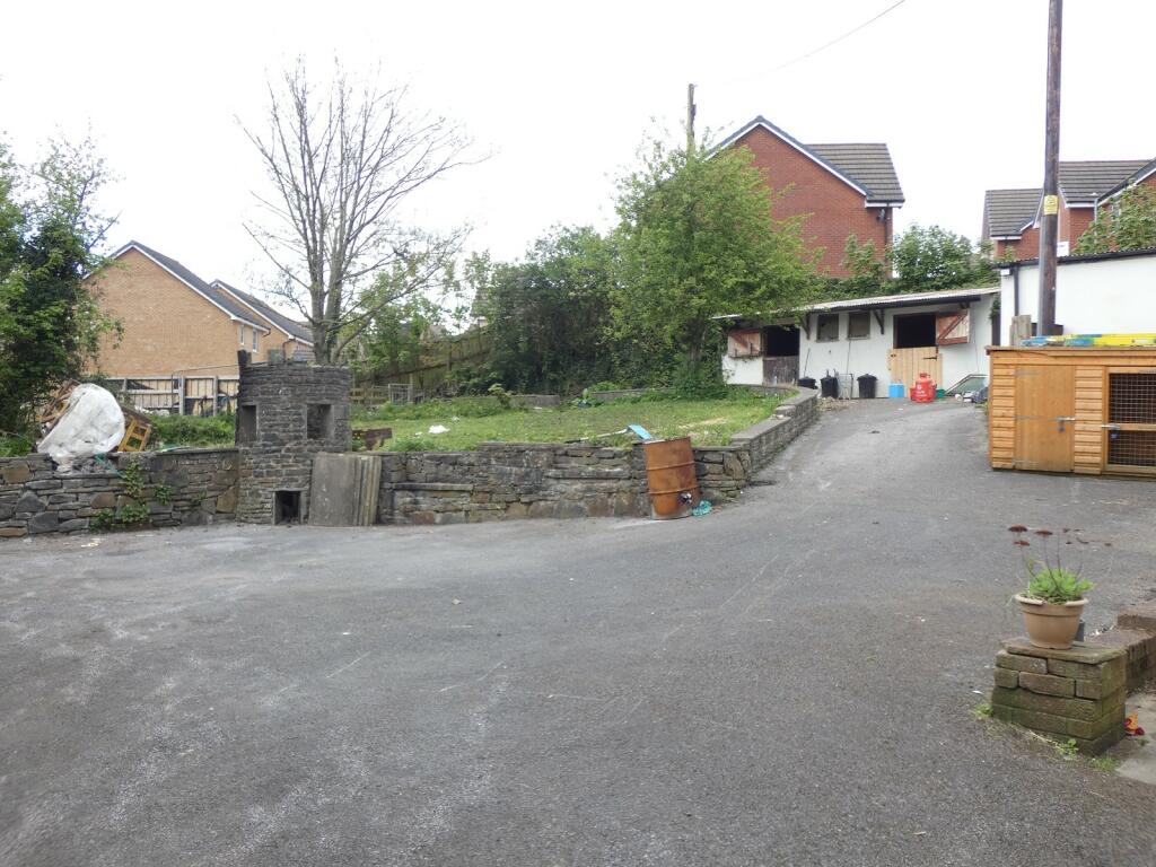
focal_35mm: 31
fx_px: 1035
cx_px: 578
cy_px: 434
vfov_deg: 45.4
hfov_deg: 58.4
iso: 80
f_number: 3.3
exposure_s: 1/160
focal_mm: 5.5
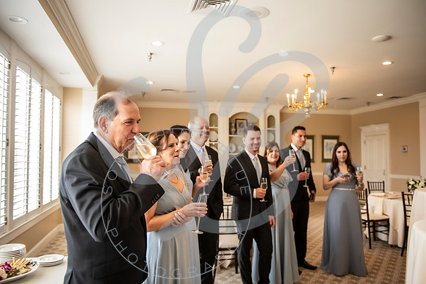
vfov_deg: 45.0
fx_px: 343
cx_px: 213
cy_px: 142
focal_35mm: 29
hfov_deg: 63.6
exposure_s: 1/160
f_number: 2.8
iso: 400
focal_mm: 29
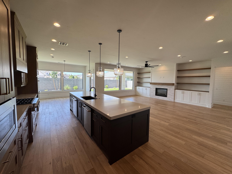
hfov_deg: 102.1
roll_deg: -1.3
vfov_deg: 85.7
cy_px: 87
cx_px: 116
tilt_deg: -3.2
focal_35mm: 14
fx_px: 94
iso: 50
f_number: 2.2
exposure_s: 1/120
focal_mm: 2.22
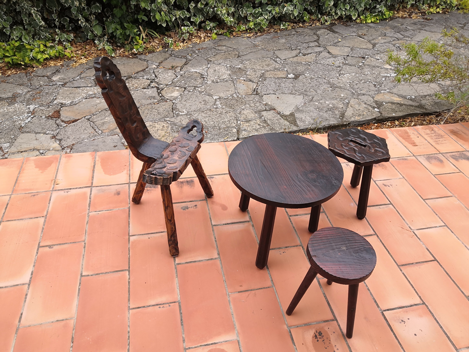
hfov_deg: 65.3
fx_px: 366
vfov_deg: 51.4
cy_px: 176
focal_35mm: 27
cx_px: 234
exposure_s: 1/307
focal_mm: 3.95
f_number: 1.8
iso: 50
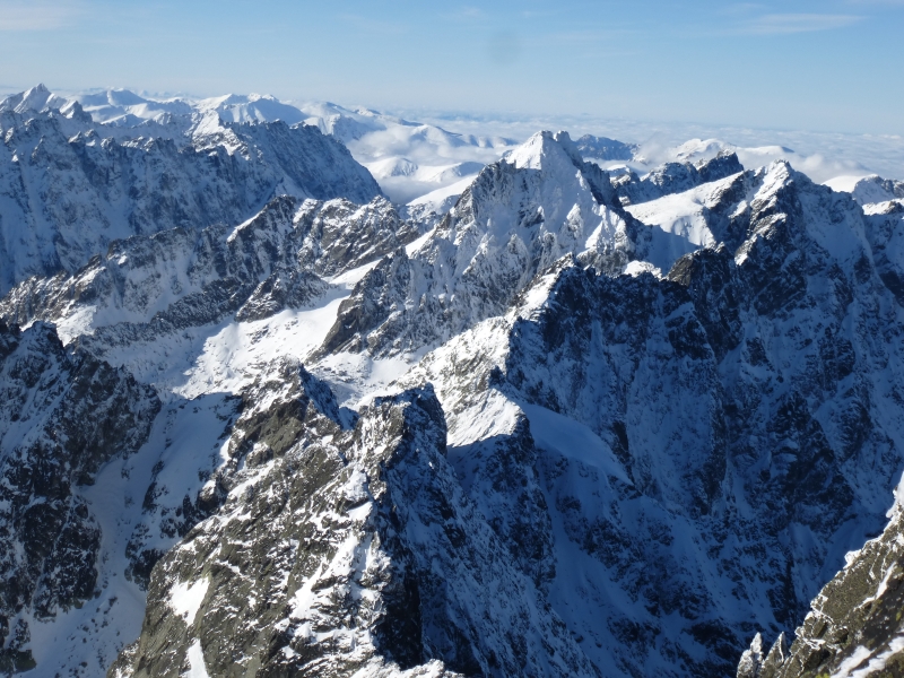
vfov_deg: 25.7
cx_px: 452
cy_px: 339
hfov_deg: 33.8
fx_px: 1489
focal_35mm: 57
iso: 100
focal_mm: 10.1
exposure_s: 1/1000
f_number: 4.4
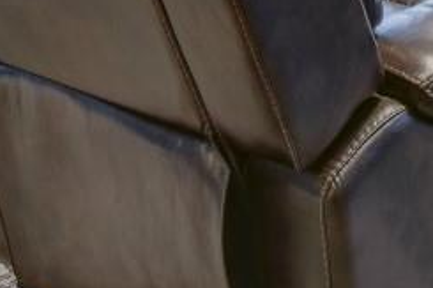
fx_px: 1178
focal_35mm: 98
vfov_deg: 11.4
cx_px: 475
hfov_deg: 19.9
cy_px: -424
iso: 400
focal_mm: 10
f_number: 8
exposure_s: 1/2
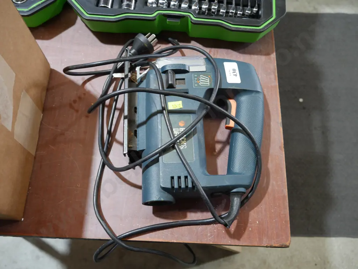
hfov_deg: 59.9
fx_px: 310
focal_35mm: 30
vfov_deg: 46.8
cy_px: 134
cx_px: 179
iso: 500
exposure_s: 1/60
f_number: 3.6
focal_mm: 15
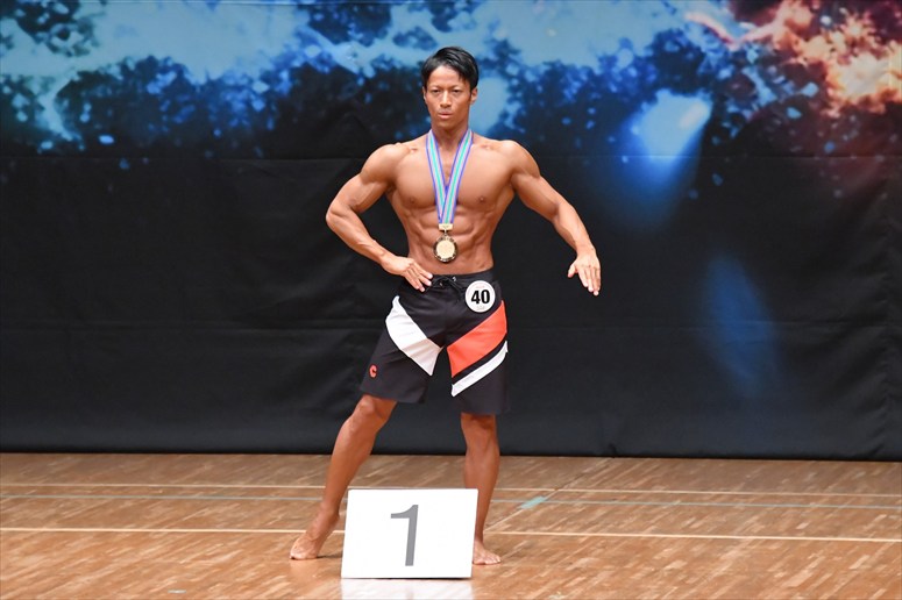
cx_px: 451
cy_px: 300
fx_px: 7513
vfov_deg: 4.6
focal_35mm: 300
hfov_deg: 6.9
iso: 8000
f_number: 5.6
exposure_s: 1/400
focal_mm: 200
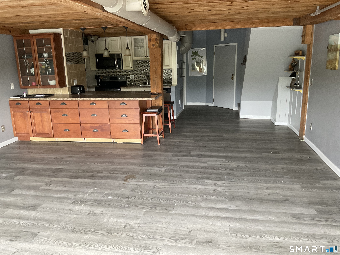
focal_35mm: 29
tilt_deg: -13.9
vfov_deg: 48.2
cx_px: 170
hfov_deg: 61.7
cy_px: 128
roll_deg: +0.5
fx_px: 285
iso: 100
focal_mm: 3
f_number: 1.8
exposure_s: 1/60
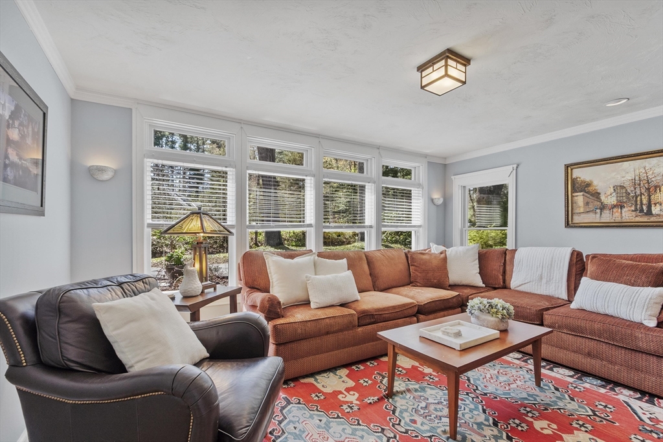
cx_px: 332
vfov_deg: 77.3
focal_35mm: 15
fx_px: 276
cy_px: 221
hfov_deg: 100.4
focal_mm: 10
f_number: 8
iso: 320
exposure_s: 1/8
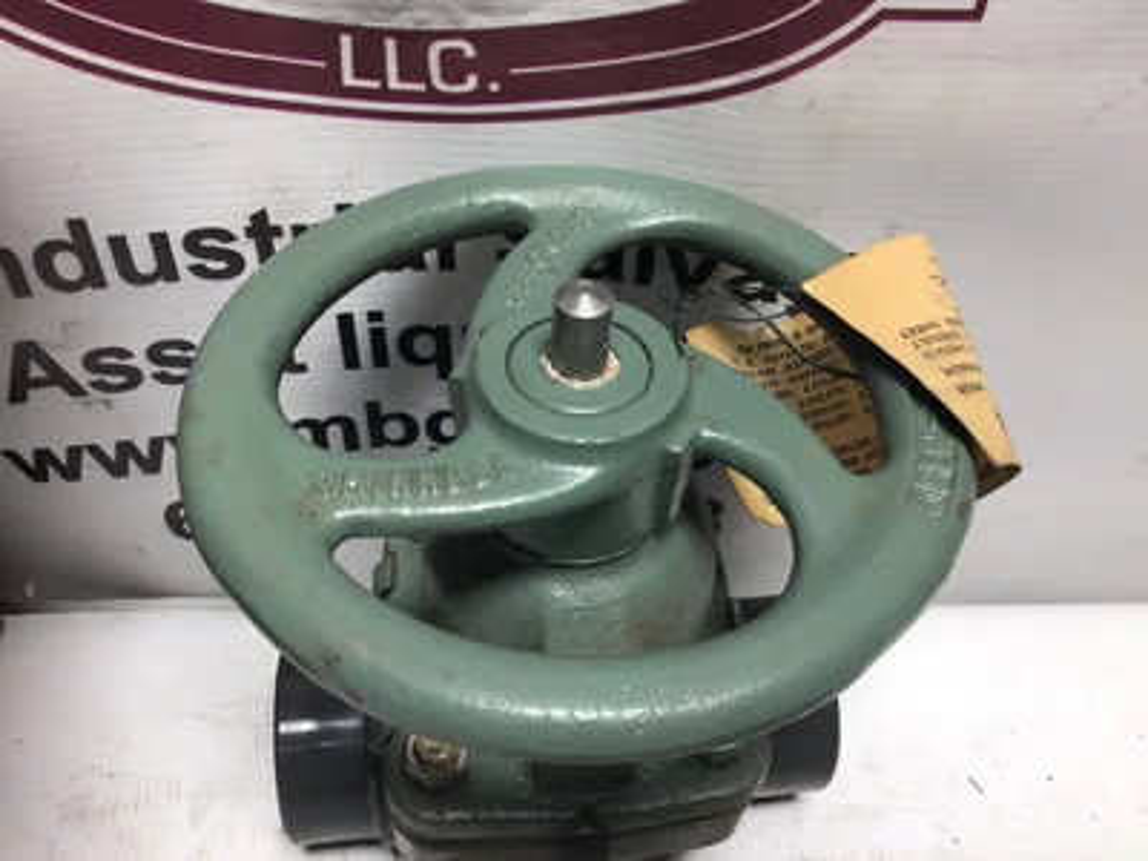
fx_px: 1028
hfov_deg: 58.4
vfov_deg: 45.4
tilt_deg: -50.0
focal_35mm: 31
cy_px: 430
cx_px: 574
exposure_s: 1/120
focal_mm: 3.3
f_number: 2.4
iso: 50
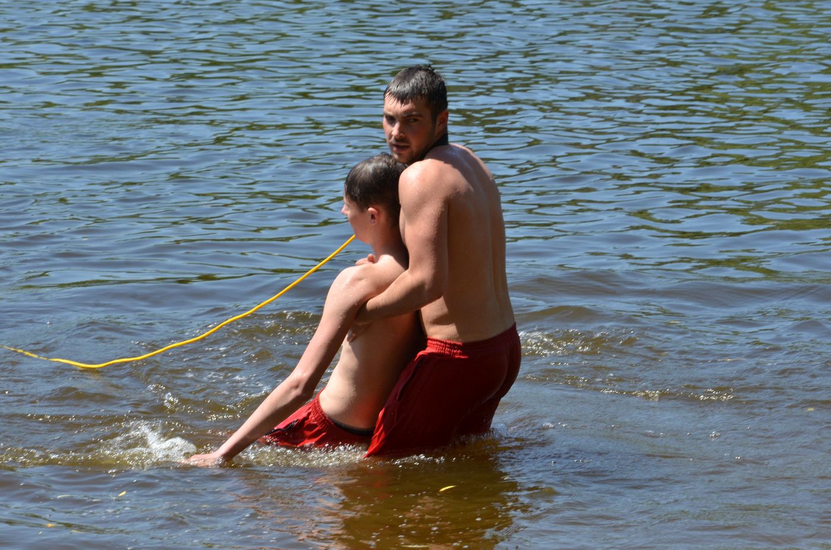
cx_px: 416
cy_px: 275
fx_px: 3628
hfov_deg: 13.1
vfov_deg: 8.7
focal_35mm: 158
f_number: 14
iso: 400
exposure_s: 1/320
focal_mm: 105
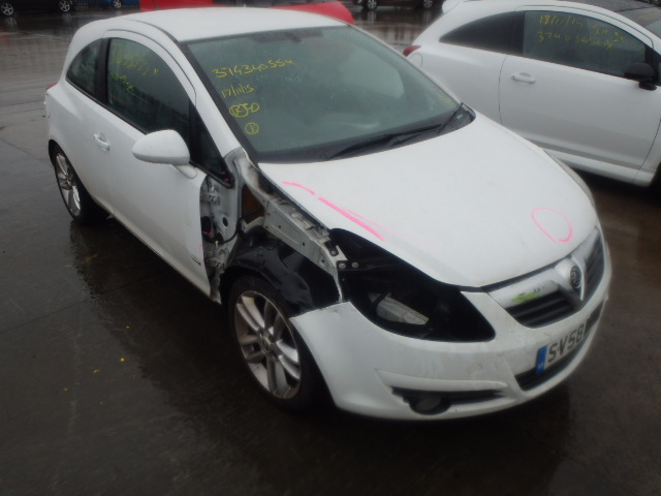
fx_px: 535
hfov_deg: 63.4
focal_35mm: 28
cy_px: 248
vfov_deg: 49.7
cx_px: 330
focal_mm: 5
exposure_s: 1/80
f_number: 3.9
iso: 125
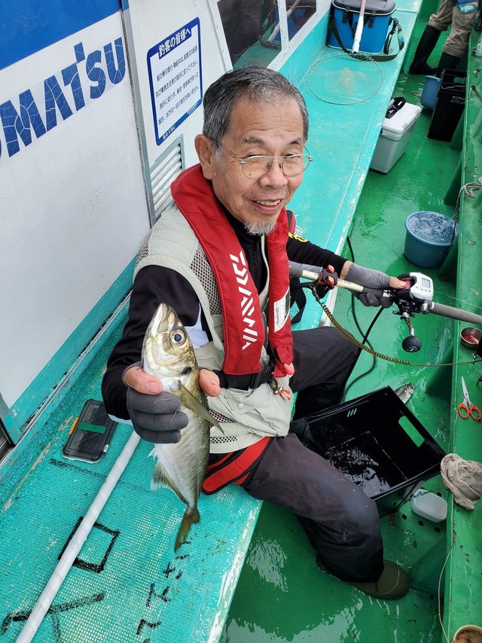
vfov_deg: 67.3
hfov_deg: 53.0
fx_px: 483
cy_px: 322
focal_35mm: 26
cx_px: 241
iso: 50
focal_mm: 4.3
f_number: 2.4
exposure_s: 1/556
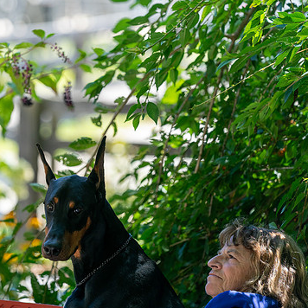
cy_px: 156
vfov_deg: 7.2
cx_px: 80
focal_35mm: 244
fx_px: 2456
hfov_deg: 7.2
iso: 800
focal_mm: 176
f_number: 3.5
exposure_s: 1/1250
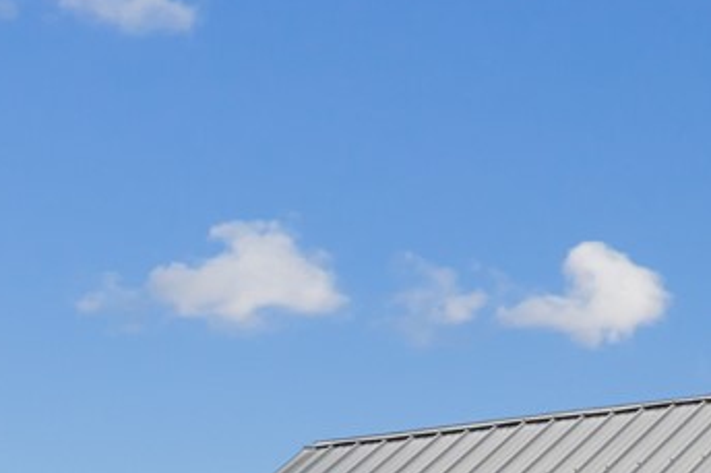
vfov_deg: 8.5
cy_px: 980
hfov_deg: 12.7
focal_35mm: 153
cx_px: 1068
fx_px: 3020
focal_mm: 31
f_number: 9
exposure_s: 1/200
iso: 400
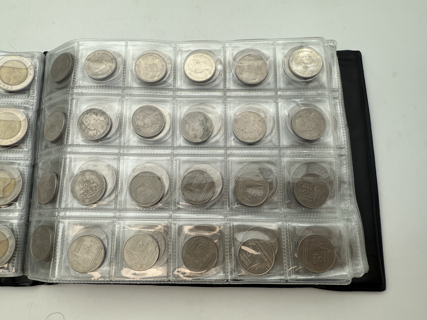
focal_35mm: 24
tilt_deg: -76.2
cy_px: 160
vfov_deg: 56.8
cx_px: 214
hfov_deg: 71.6
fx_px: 296
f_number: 2.2
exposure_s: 1/241
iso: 40
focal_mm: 2.22
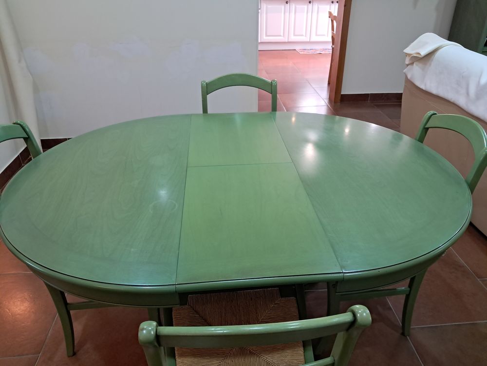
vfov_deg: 51.4
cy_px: 183
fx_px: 380
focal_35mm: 27
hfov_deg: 65.3
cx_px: 244
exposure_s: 1/33
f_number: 1.8
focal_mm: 4
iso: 500
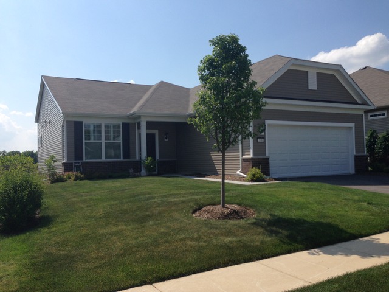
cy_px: 146
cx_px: 194
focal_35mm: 33
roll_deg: +2.3
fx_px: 371
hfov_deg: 55.4
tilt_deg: +0.4
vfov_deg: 42.9
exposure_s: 1/2358
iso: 50
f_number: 2.4
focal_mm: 4.12
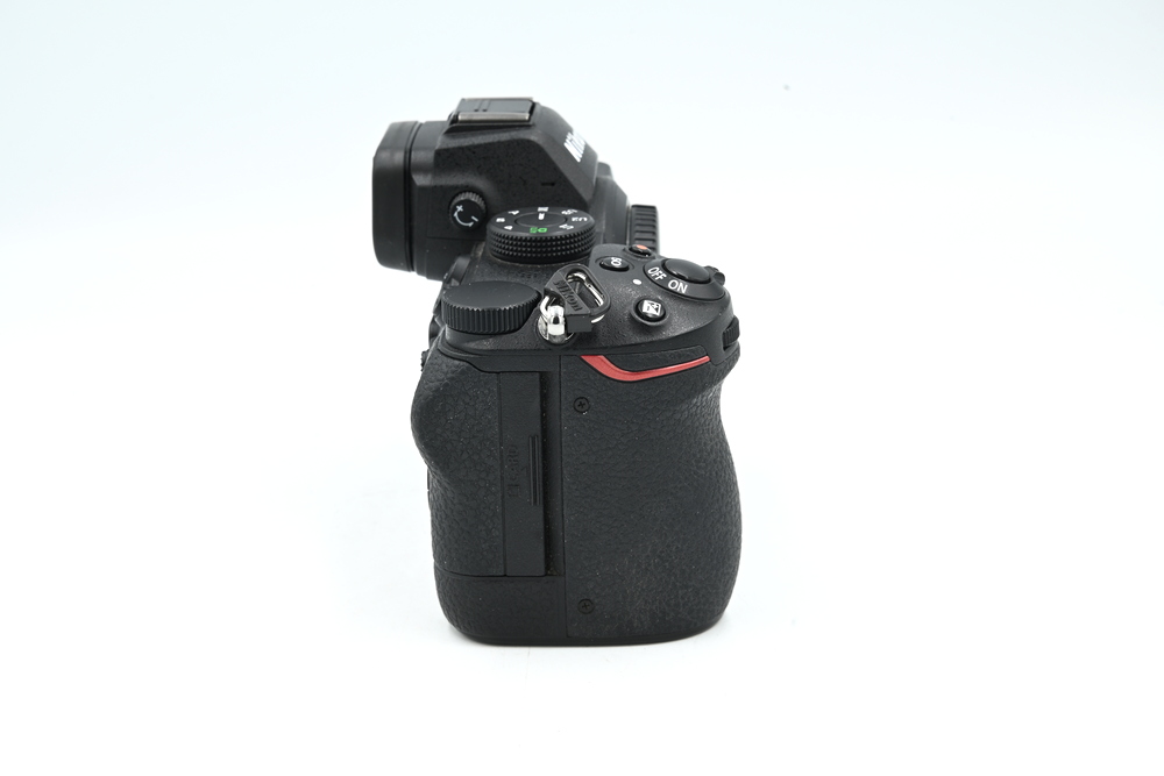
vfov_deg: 19.5
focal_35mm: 70
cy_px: 388
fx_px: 2264
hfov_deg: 28.8
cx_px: 582
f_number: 14
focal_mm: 70
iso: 100
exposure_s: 1/13
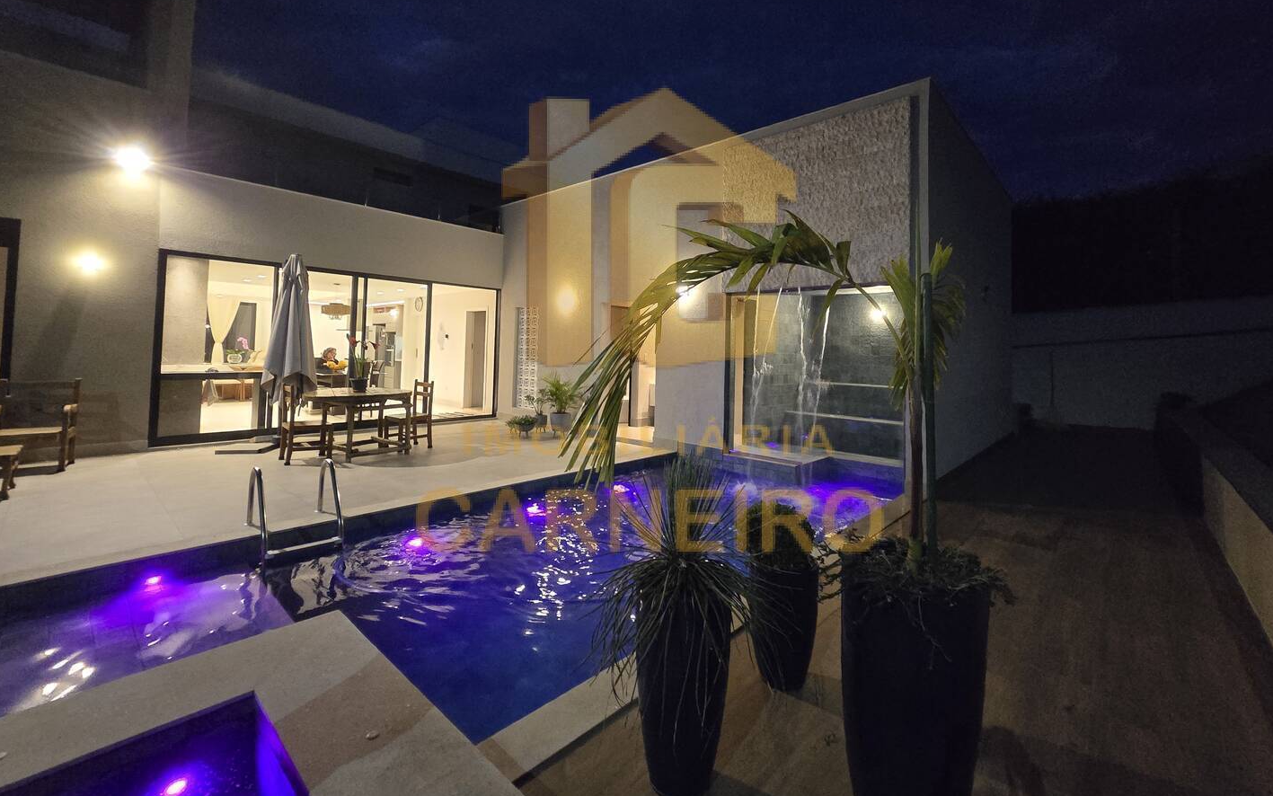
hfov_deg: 105.3
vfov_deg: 78.0
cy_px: 329
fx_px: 486
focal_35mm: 14
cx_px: 643
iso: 1600
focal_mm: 2.2
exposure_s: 1/60
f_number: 2.2
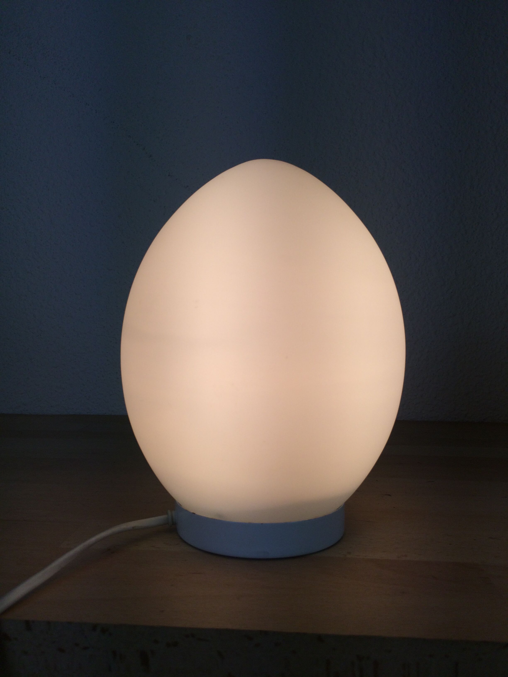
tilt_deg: -2.8
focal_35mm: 29
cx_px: 254
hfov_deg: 48.2
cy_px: 338
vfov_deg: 61.7
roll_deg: +0.4
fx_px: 567
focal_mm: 4.15
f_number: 2.2
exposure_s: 1/533
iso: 32
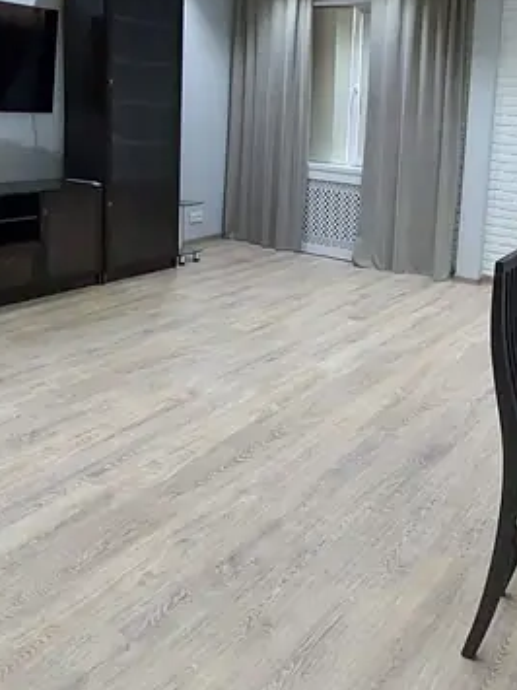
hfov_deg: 41.9
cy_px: 204
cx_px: 374
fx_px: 658
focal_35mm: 33
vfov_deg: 53.7
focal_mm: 1.74
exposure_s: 1/33
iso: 400
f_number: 2.2
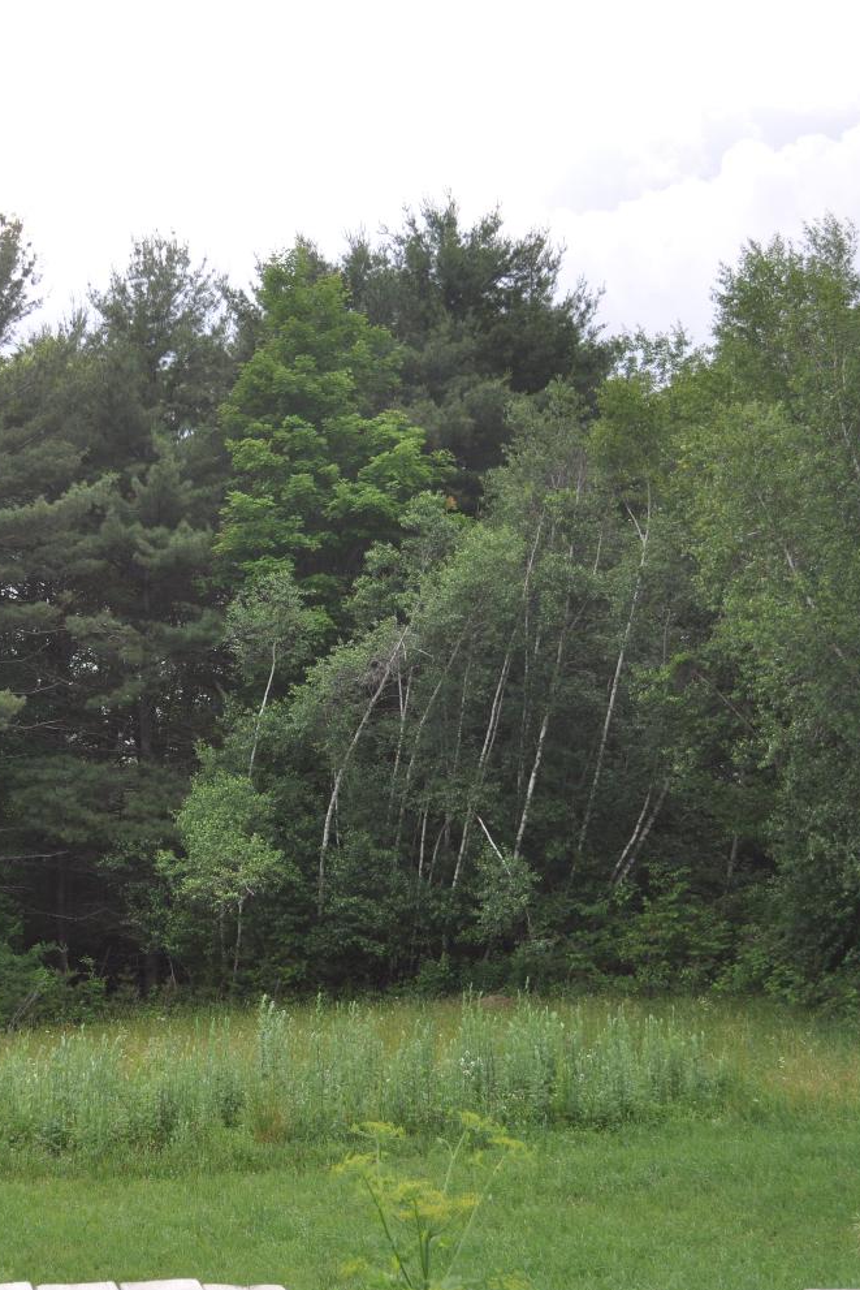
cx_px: 64
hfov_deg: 22.4
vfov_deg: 33.9
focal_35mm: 59
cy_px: 646
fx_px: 2113
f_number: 4.2
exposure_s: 1/200
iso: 250
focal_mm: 26
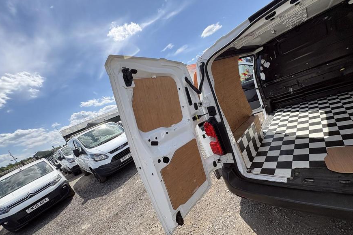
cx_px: 177
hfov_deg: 100.4
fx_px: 147
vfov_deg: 76.9
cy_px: 134
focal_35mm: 15
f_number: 2.2
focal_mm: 2.22
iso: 64
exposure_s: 1/944
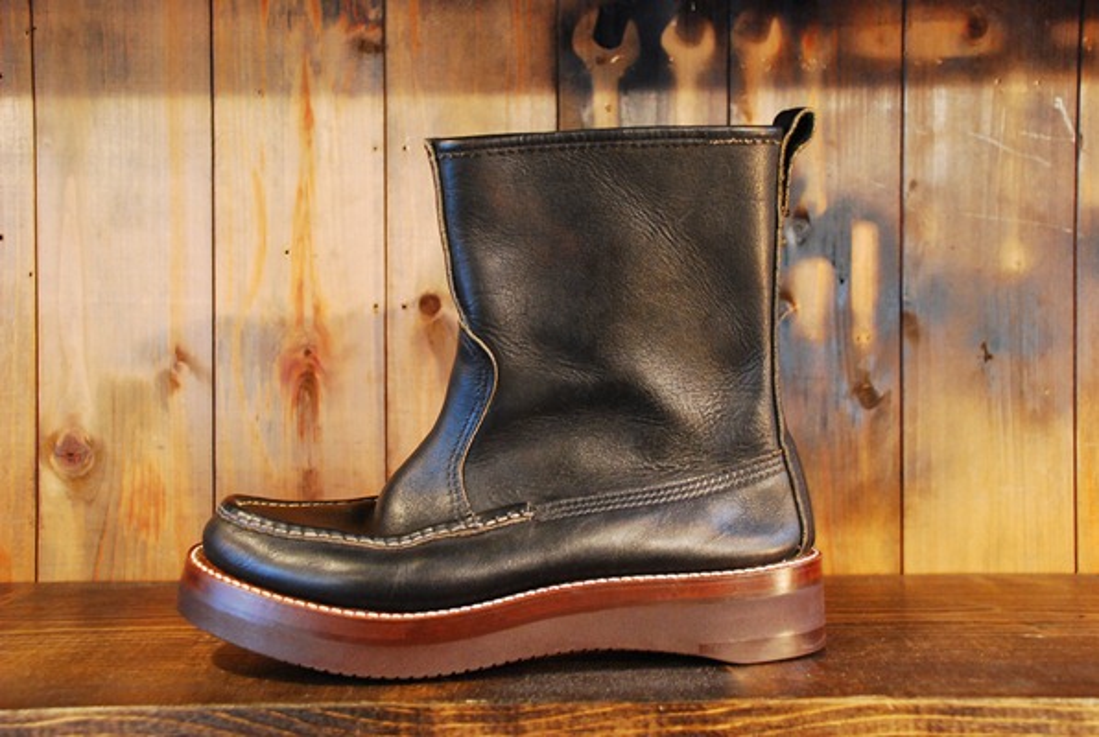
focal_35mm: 39
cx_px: 550
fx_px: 1193
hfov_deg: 49.5
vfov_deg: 34.4
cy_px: 368
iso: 1000
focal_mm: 26
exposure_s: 1/4
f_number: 4
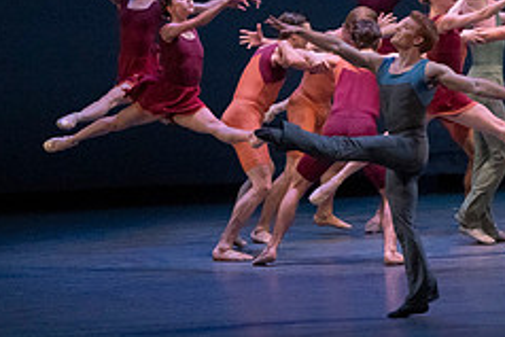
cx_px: 435
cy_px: -58
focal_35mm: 456
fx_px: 6400
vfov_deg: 3.0
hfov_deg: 4.5
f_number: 7.1
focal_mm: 187
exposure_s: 1/400
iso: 6400
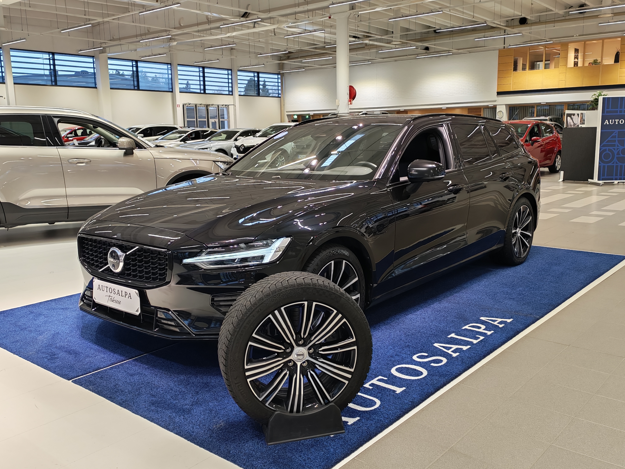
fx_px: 614
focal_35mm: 34
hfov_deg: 54.0
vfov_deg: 41.8
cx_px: 312
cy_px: 234
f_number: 1.9
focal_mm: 6.12
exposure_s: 1/100
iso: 200
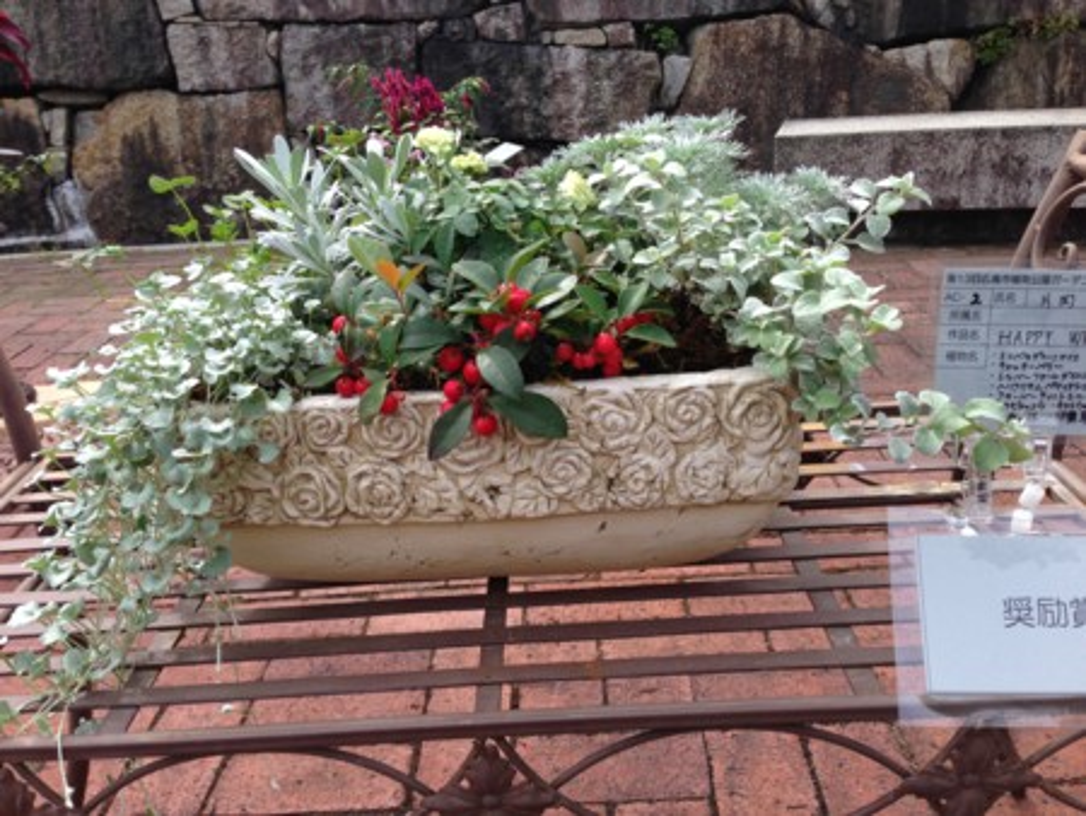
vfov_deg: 43.0
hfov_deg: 55.3
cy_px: 408
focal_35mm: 33
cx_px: 543
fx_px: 1036
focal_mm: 4.12
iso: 50
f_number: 2.4
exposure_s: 1/686
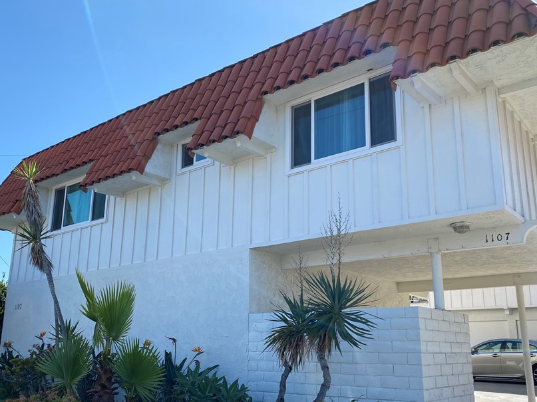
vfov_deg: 42.8
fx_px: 512
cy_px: 229
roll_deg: +0.1
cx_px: 294
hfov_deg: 55.3
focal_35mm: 33
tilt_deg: +13.8
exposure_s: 1/1965
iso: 32
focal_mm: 4.25
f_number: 1.8
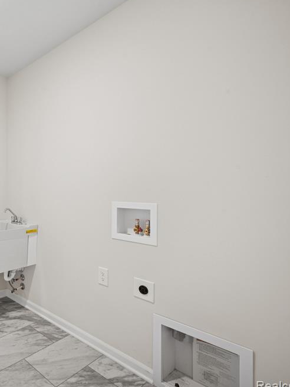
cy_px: 194
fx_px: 235
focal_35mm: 21
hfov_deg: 53.1
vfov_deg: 79.0
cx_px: 14
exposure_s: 1.3
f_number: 9
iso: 80
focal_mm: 14
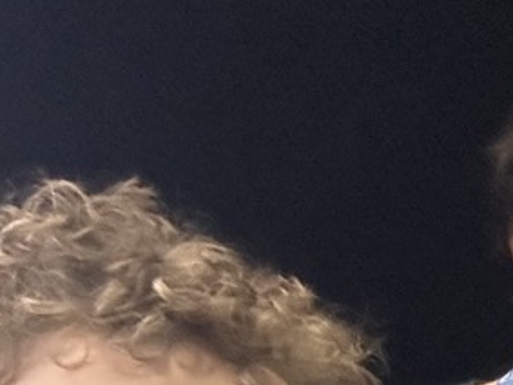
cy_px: 746
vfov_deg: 12.6
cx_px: 1104
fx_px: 1541
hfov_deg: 14.6
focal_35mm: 104
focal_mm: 2.69
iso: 320
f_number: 1.9
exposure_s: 1/25
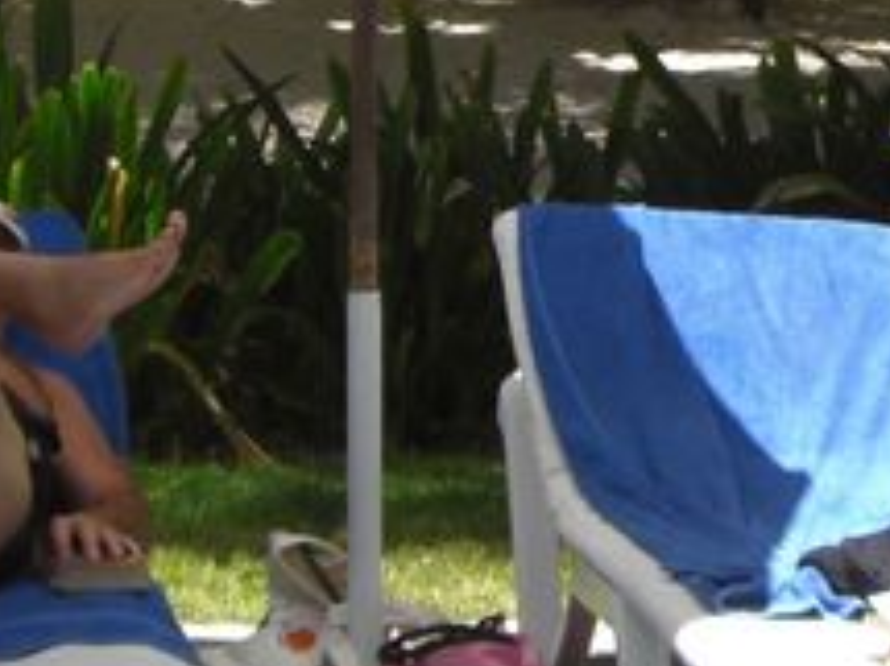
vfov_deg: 8.1
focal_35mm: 181
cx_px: 944
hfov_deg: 10.8
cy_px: -228
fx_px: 4651
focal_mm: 6.2
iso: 64
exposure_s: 1/640
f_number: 2.7
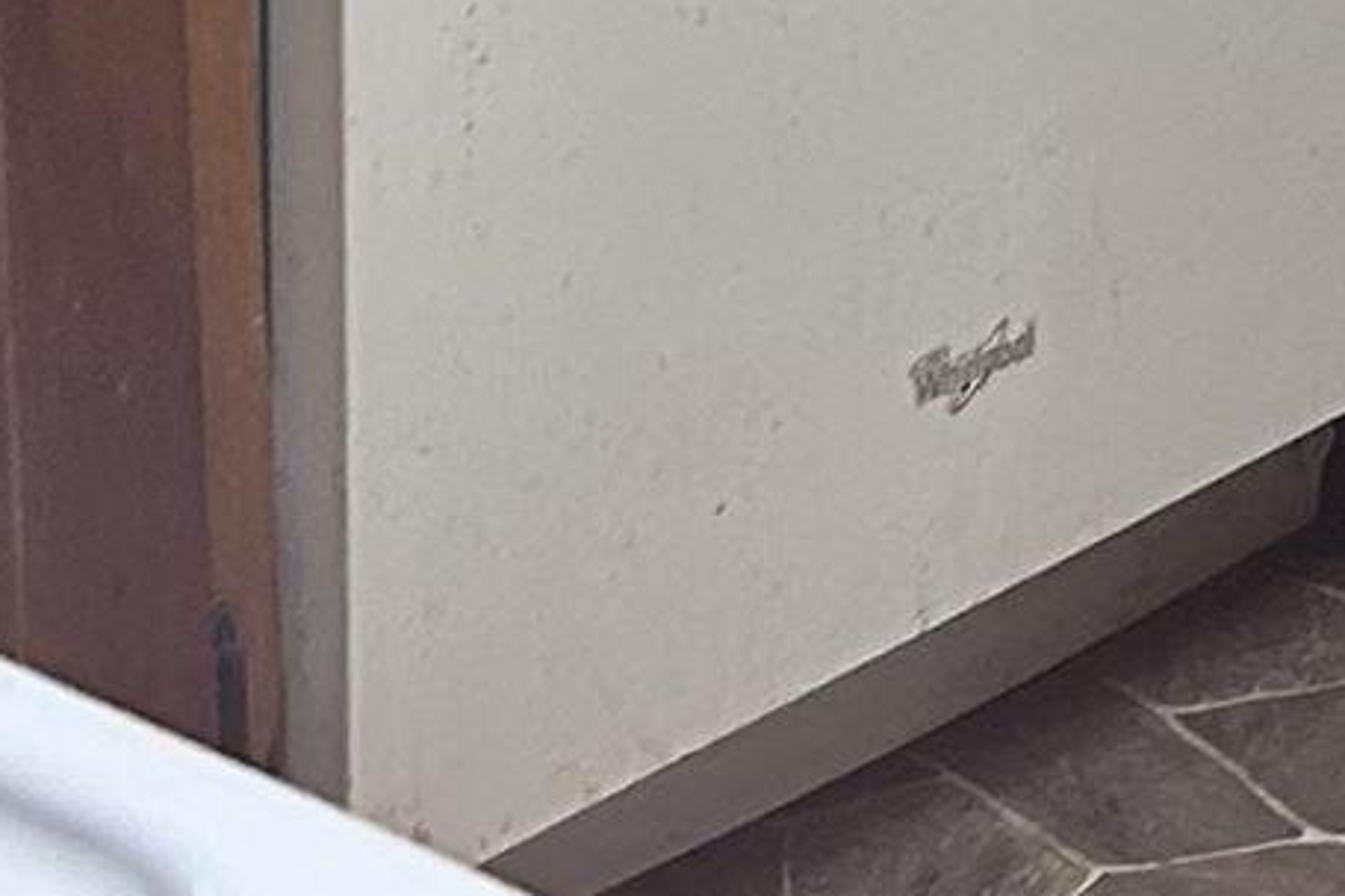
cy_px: -2149
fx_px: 6799
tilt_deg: -3.9
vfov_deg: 6.6
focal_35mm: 182
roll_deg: +0.8
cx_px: 1590
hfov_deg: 11.1
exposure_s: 1/60
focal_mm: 5.7
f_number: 1.5
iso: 160
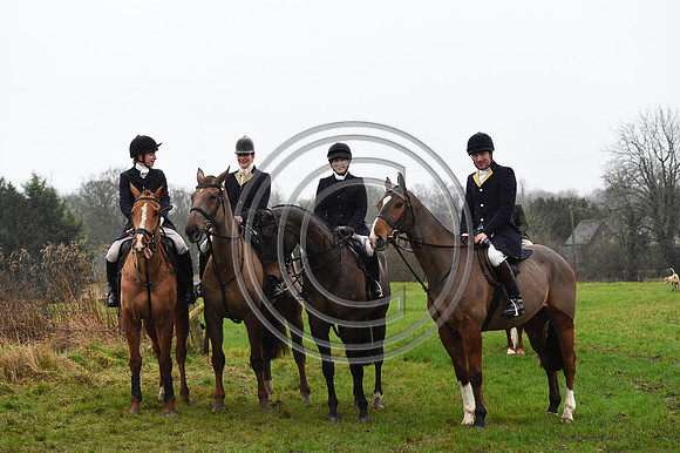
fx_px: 1605
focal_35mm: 85
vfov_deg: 16.1
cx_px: 340
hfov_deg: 23.9
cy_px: 226
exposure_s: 1/800
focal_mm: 85
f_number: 4.5
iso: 4000
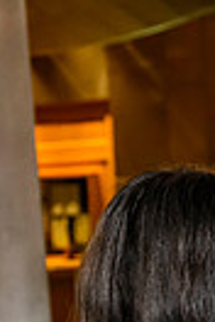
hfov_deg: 6.5
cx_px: 594
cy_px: 277
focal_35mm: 198
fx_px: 1774
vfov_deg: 10.3
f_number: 4
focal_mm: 45
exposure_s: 1/125
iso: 6400
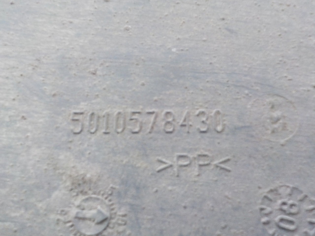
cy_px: 118
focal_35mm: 30
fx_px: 273
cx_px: 158
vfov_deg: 46.8
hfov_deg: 60.0
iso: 400
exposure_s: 1/8
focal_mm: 4.1
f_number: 3.3
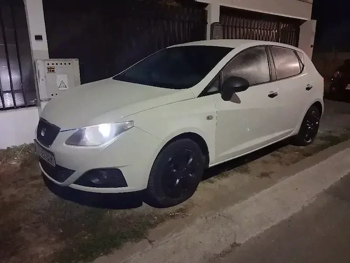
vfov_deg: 51.4
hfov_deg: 65.3
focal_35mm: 27
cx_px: 175
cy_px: 132
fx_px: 273
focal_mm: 4
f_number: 1.8
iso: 1250
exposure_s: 1/17
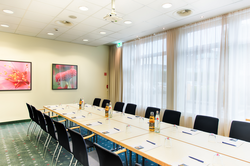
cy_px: 83
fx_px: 167
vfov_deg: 53.2
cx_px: 125
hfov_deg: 73.7
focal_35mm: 24
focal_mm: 24
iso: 100
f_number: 8
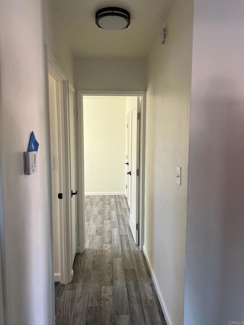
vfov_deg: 67.3
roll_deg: -1.2
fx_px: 244
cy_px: 162
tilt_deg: -3.9
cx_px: 122
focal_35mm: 26
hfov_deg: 53.1
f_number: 1.5
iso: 80
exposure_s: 1/60
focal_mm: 5.7
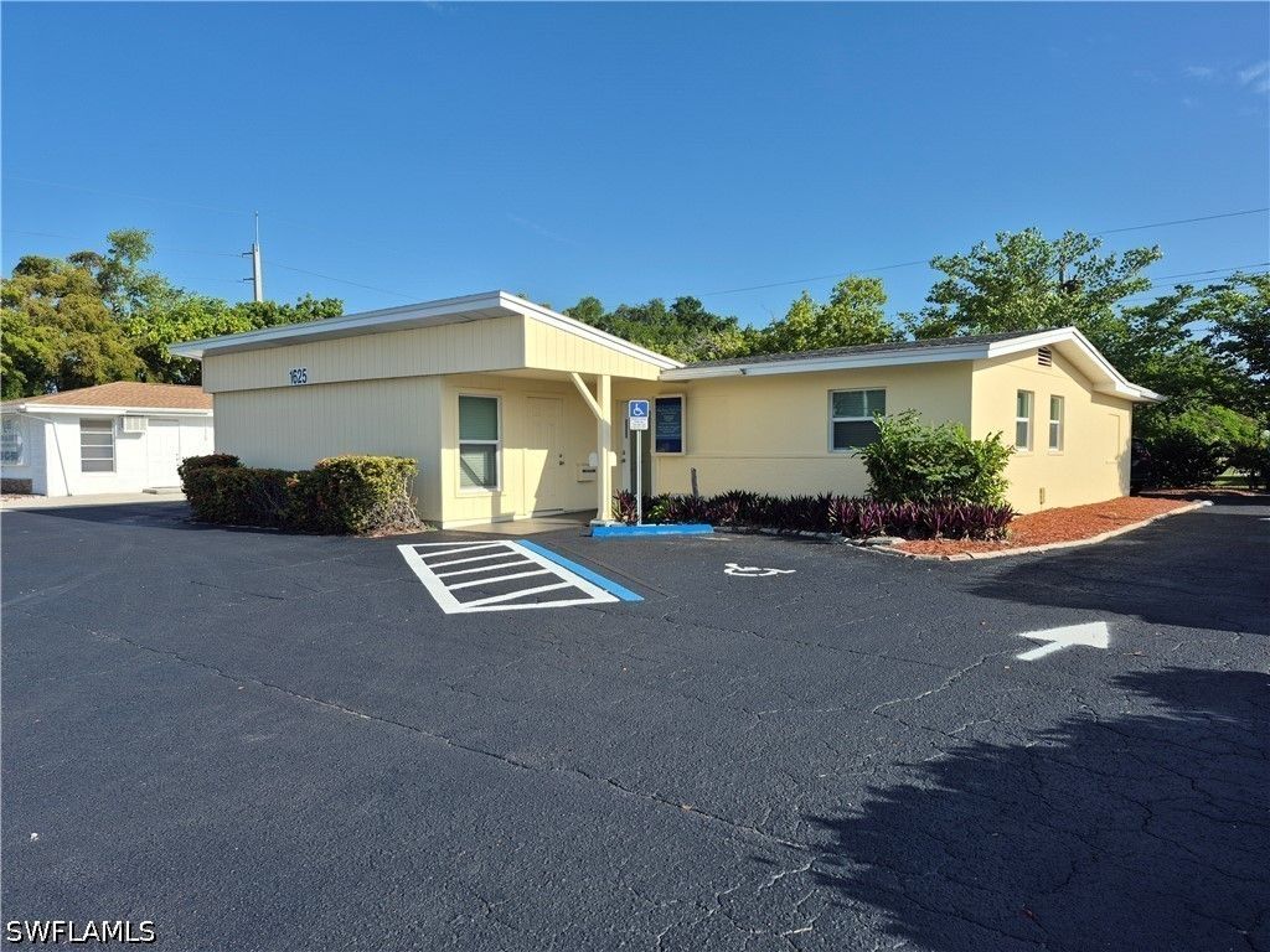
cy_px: 476
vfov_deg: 58.9
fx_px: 844
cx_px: 635
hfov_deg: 73.9
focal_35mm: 23
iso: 25
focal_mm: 5.4
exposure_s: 1/1912
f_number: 1.8
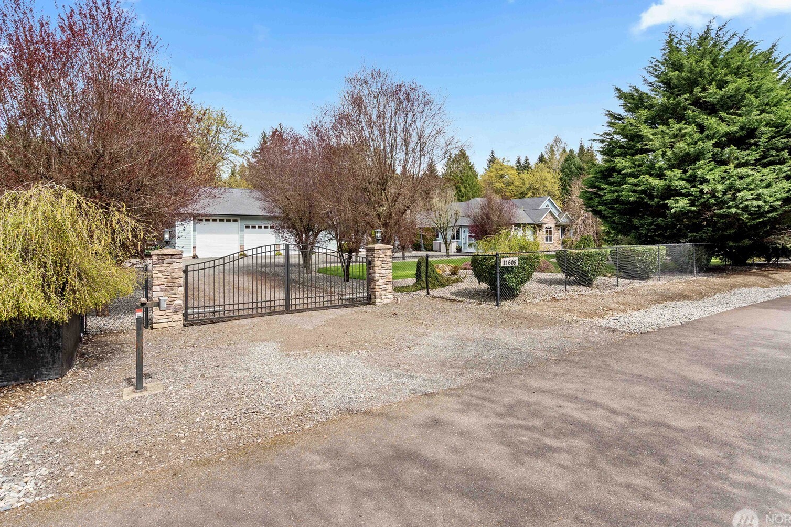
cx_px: 415
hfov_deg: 89.9
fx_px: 395
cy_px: 246
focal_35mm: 18
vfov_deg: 67.3
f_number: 9
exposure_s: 1/50
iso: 400
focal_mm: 16
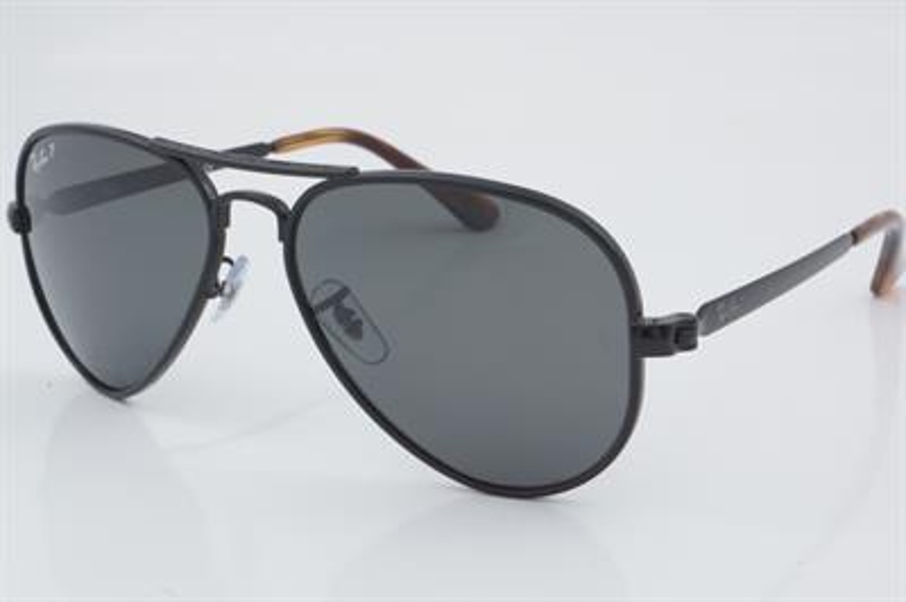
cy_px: 301
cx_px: 453
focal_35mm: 75
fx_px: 1886
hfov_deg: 27.0
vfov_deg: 18.2
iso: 100
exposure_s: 1/3
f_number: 32
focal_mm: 50
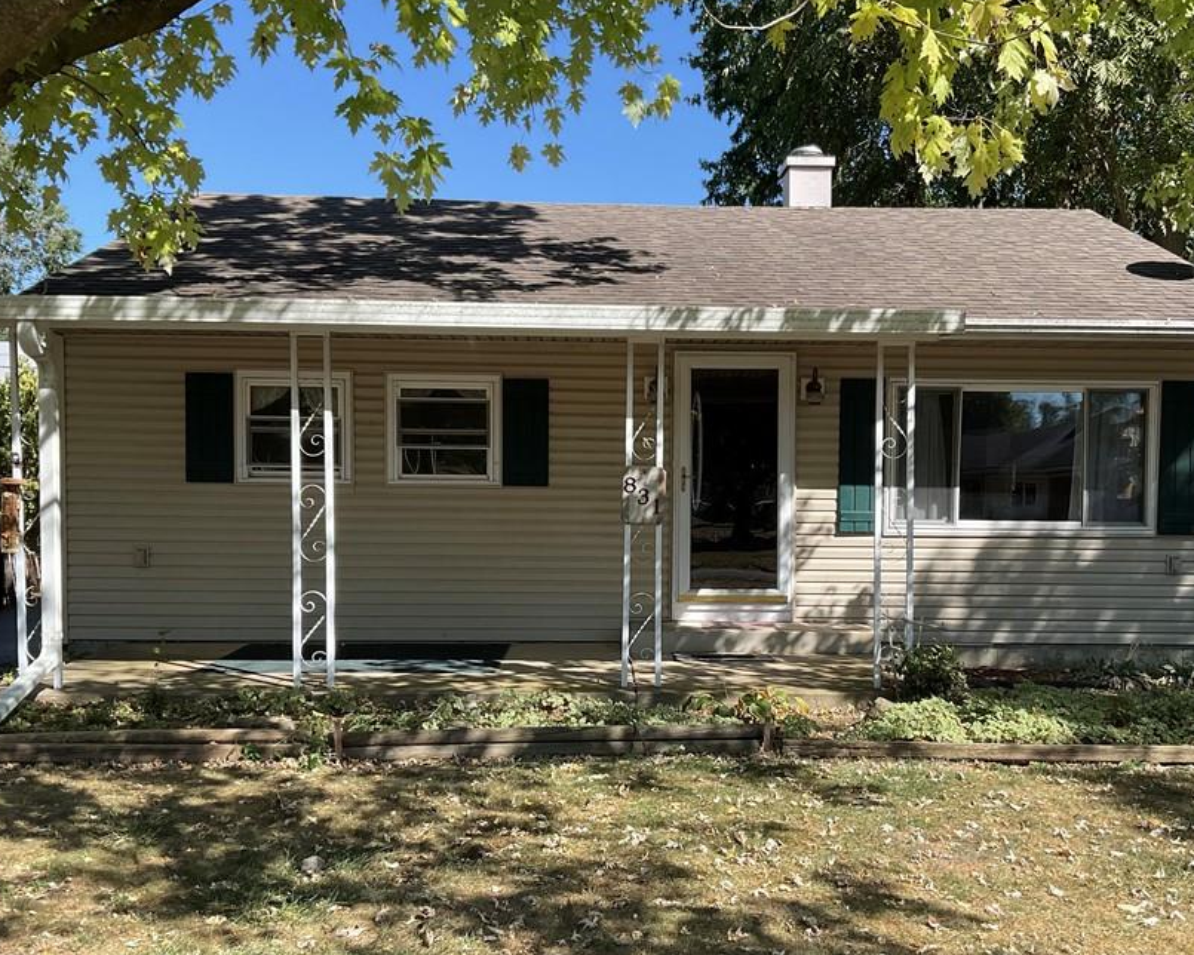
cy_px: 555
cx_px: 666
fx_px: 1272
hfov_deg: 50.2
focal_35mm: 36
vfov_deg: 41.0
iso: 16
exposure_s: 1/997
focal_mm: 3
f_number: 1.8
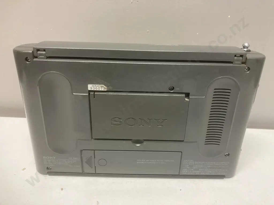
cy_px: 102
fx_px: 222
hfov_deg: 63.4
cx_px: 137
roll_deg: -2.4
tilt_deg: -24.0
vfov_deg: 49.7
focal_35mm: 28
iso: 125
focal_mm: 3.99
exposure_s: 1/50
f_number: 1.8
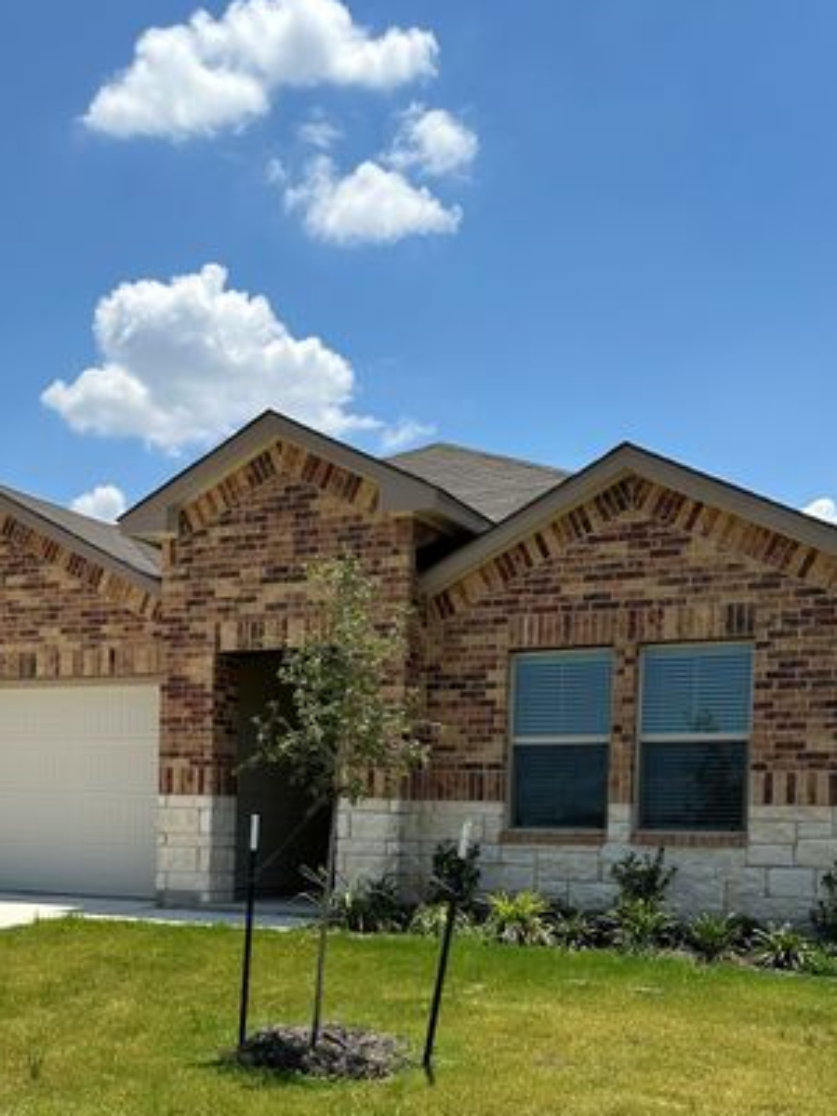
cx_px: 335
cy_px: 861
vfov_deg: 44.9
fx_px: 1290
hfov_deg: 35.8
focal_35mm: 40
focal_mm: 6.86
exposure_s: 1/5525
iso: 80
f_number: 1.78
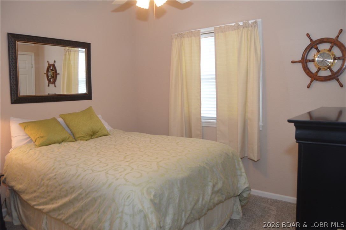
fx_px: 259
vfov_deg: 47.8
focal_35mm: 27
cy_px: 115
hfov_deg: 67.4
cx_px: 173
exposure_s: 1/60
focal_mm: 18
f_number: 4
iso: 400
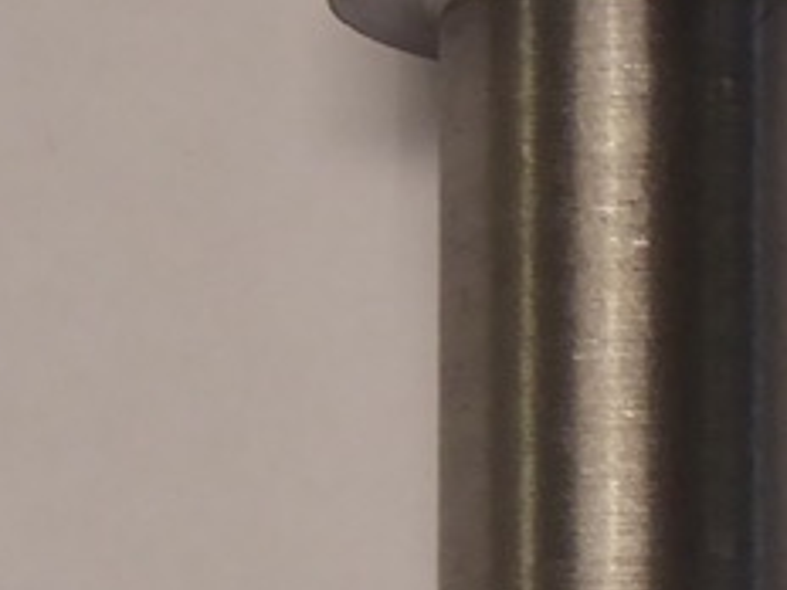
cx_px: 645
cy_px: 721
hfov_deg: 3.7
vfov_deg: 2.8
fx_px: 12163
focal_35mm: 535
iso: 400
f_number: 5.2
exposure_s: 1/60
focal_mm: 22.3
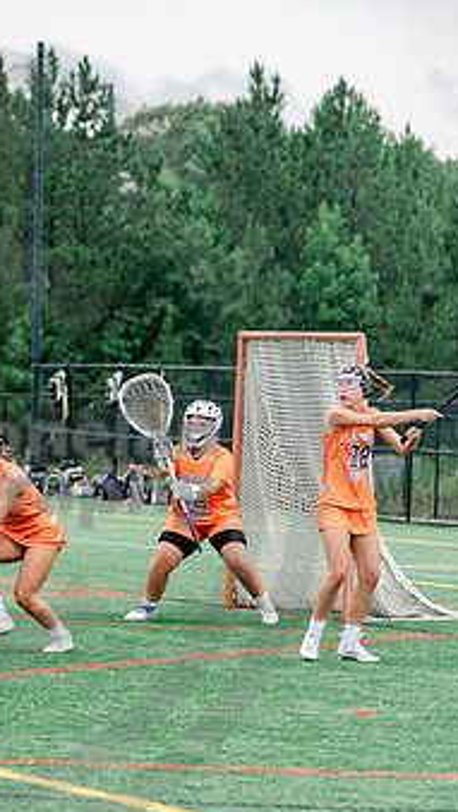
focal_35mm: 233
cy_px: 461
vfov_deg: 9.2
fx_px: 5024
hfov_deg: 5.2
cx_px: -98
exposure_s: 1/320
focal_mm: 130
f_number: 4.5
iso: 250
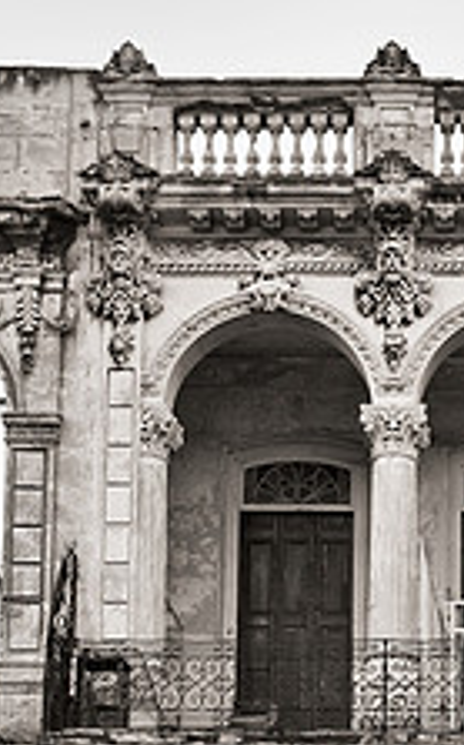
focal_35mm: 86
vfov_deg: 23.3
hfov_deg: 14.9
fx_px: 1743
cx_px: 444
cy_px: 702
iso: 400
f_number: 1.8
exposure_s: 1/800
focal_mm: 20
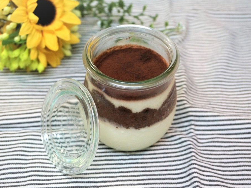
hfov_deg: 31.9
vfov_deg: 24.2
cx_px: 119
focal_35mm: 61
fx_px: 439
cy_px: 94
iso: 2500
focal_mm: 37
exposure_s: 1/160
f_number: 5.6
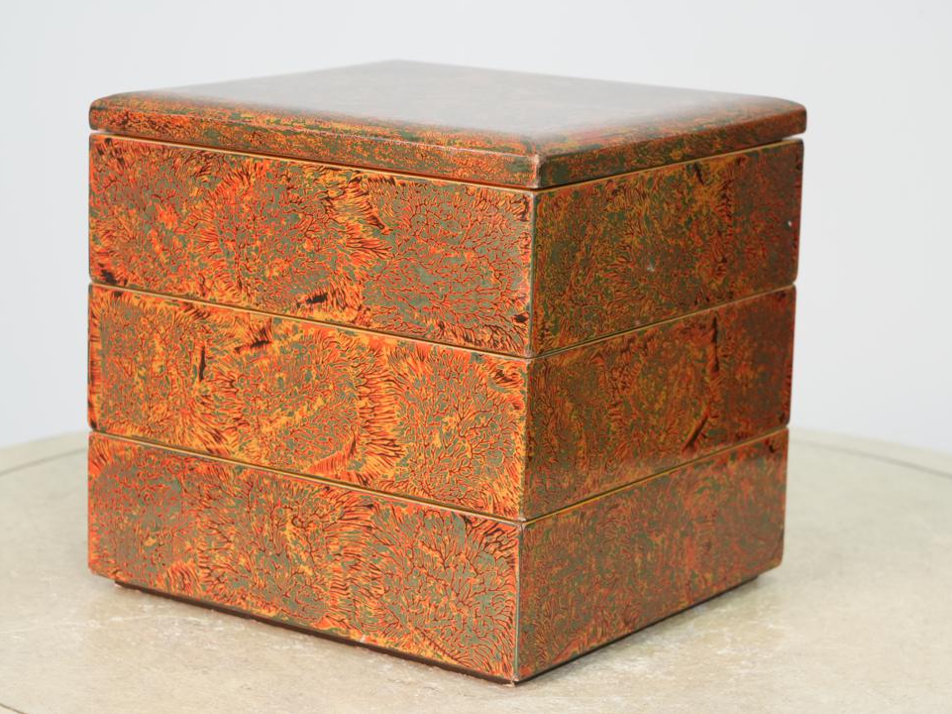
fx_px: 2804
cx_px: 455
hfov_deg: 19.3
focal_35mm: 102
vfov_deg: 14.5
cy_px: 357
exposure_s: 1/20
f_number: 10
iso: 2000
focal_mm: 94
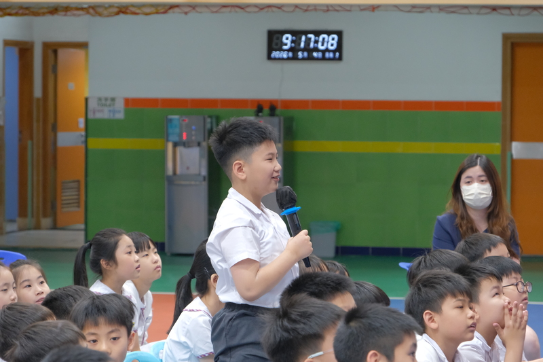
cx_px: 272
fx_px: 2232
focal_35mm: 148
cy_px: 181
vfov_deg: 9.3
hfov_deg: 13.9
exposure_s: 1/160
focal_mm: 98.6
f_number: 5.6
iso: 3200
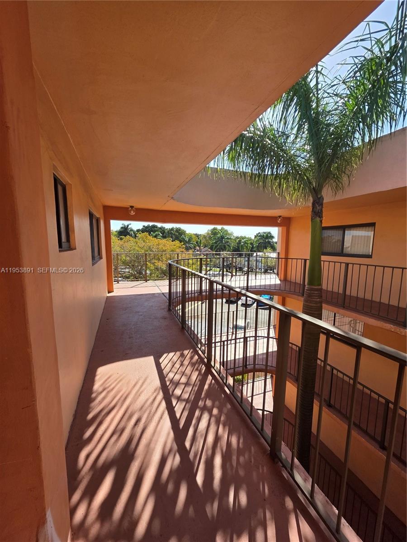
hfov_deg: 89.9
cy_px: 271
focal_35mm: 13
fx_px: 204
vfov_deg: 106.2
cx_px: 204
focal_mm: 2.2
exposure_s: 1/1055
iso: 40
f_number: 1.9
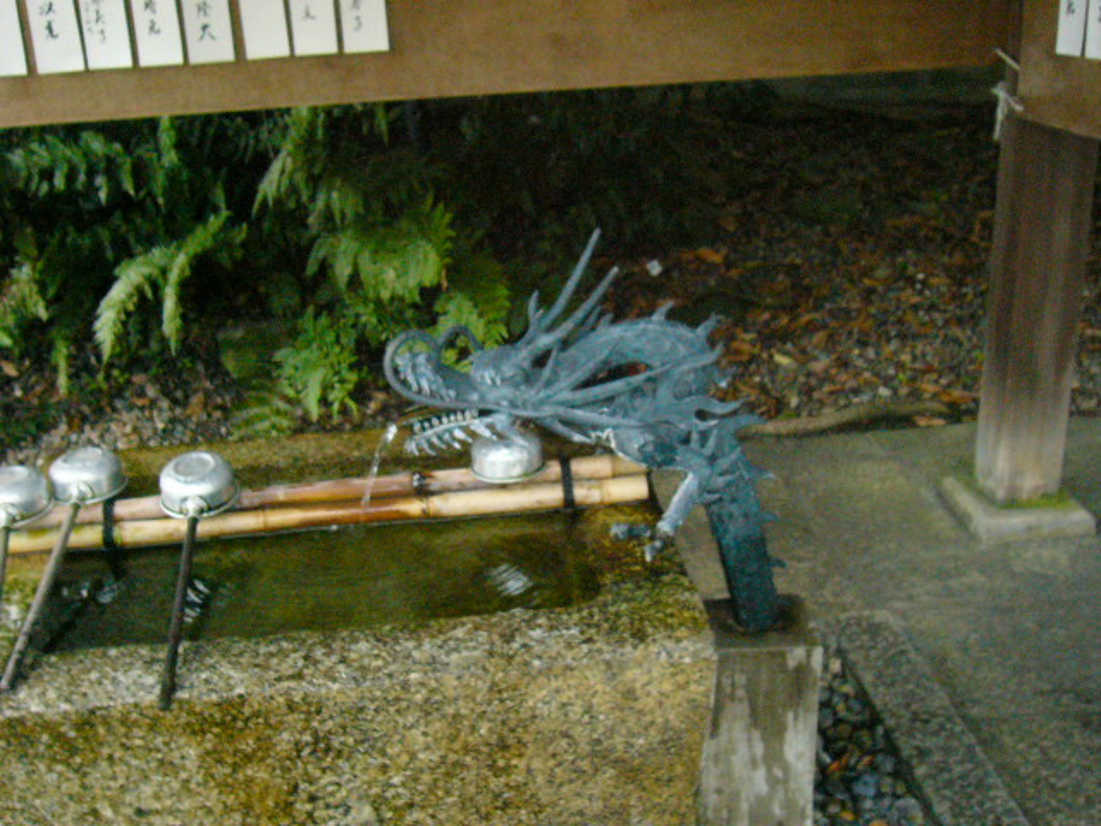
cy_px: 413
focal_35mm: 38
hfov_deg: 49.0
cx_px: 550
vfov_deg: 37.7
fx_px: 1209
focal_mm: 6.3
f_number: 8.3
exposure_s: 1/80
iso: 400
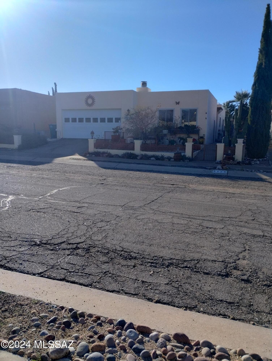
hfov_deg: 49.8
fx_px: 293
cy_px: 180
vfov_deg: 63.4
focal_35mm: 28
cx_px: 136
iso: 100
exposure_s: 1/1442
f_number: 1.8
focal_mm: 4.27
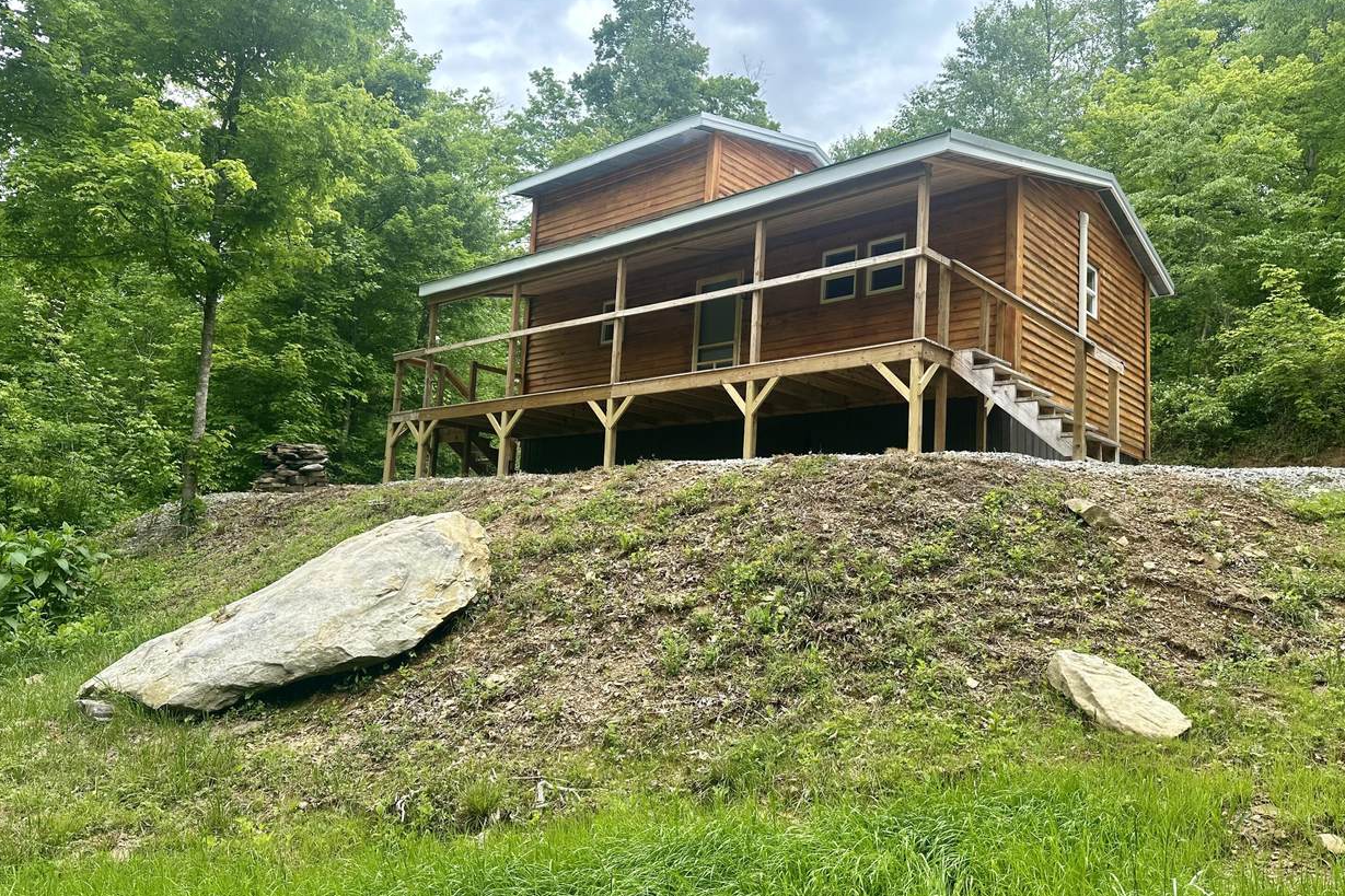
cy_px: 465
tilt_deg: +8.2
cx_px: 697
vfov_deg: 49.5
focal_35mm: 26
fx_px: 971
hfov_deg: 69.4
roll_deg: -2.6
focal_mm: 6.86
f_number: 1.78
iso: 80
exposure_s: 1/1562
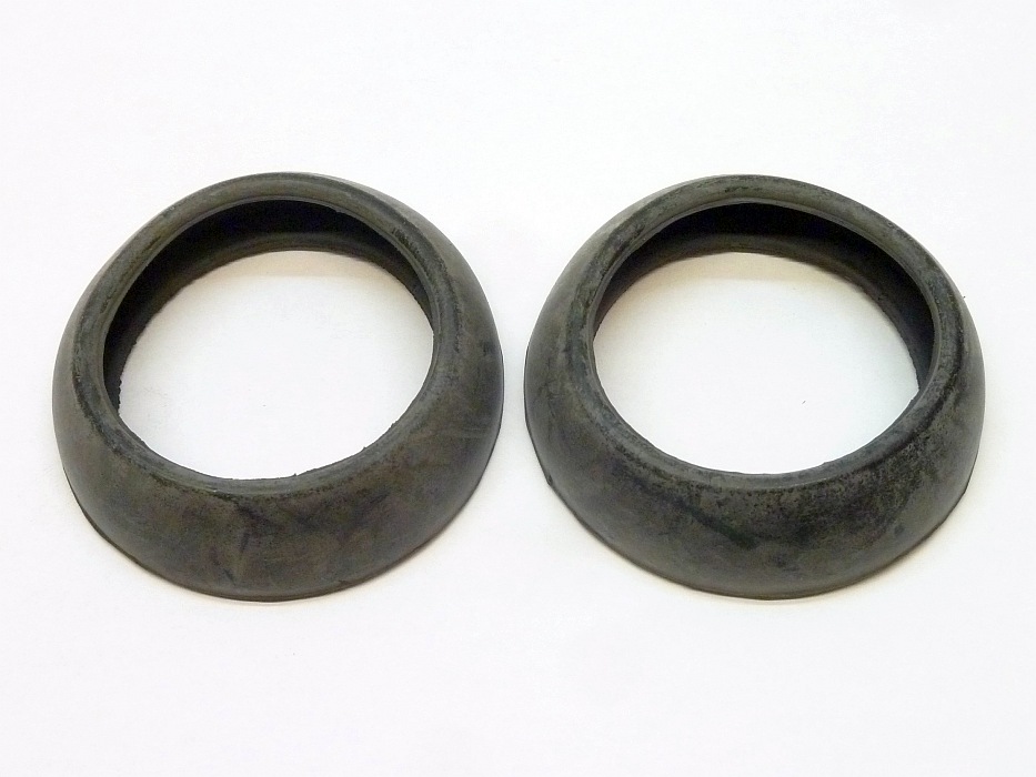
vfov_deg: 24.8
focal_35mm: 59
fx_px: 1766
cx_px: 518
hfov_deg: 32.7
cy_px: 388
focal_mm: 9.7
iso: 400
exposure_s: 1/30
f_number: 3.9
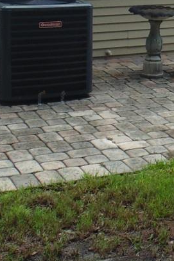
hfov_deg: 14.4
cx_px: 238
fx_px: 653
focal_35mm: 90
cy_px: 24
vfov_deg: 22.1
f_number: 3.1
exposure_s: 1/250
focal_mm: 4
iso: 80
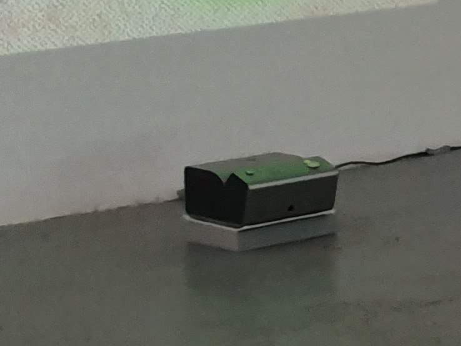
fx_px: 1892
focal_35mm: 142
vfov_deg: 10.1
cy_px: -179
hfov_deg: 10.8
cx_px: 1249
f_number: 2.4
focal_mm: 4.32
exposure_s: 1/50
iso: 200
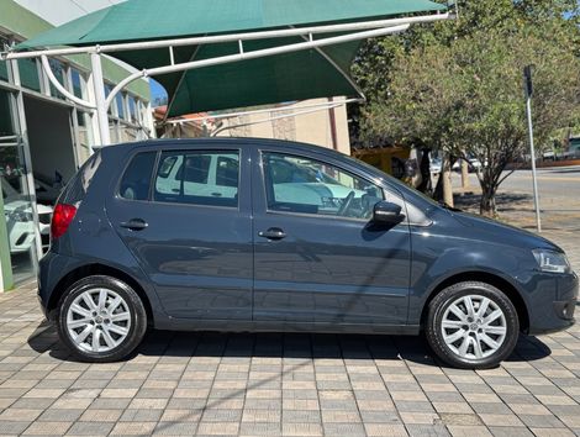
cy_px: 218
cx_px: 290
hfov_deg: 39.6
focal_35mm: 48
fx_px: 805
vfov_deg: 30.3
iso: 64
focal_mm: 6.76
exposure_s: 1/2252
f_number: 1.78
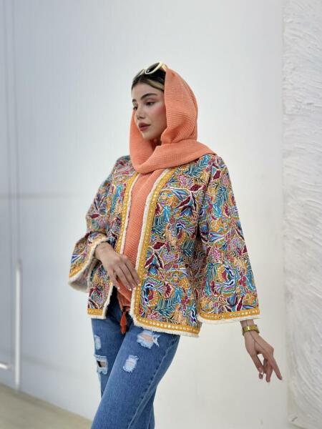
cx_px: 161
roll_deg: +0.3
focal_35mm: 48
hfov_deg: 30.3
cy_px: 214
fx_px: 595
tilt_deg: -0.4
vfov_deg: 39.7
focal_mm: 6.86
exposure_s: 1/224
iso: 80
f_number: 1.78
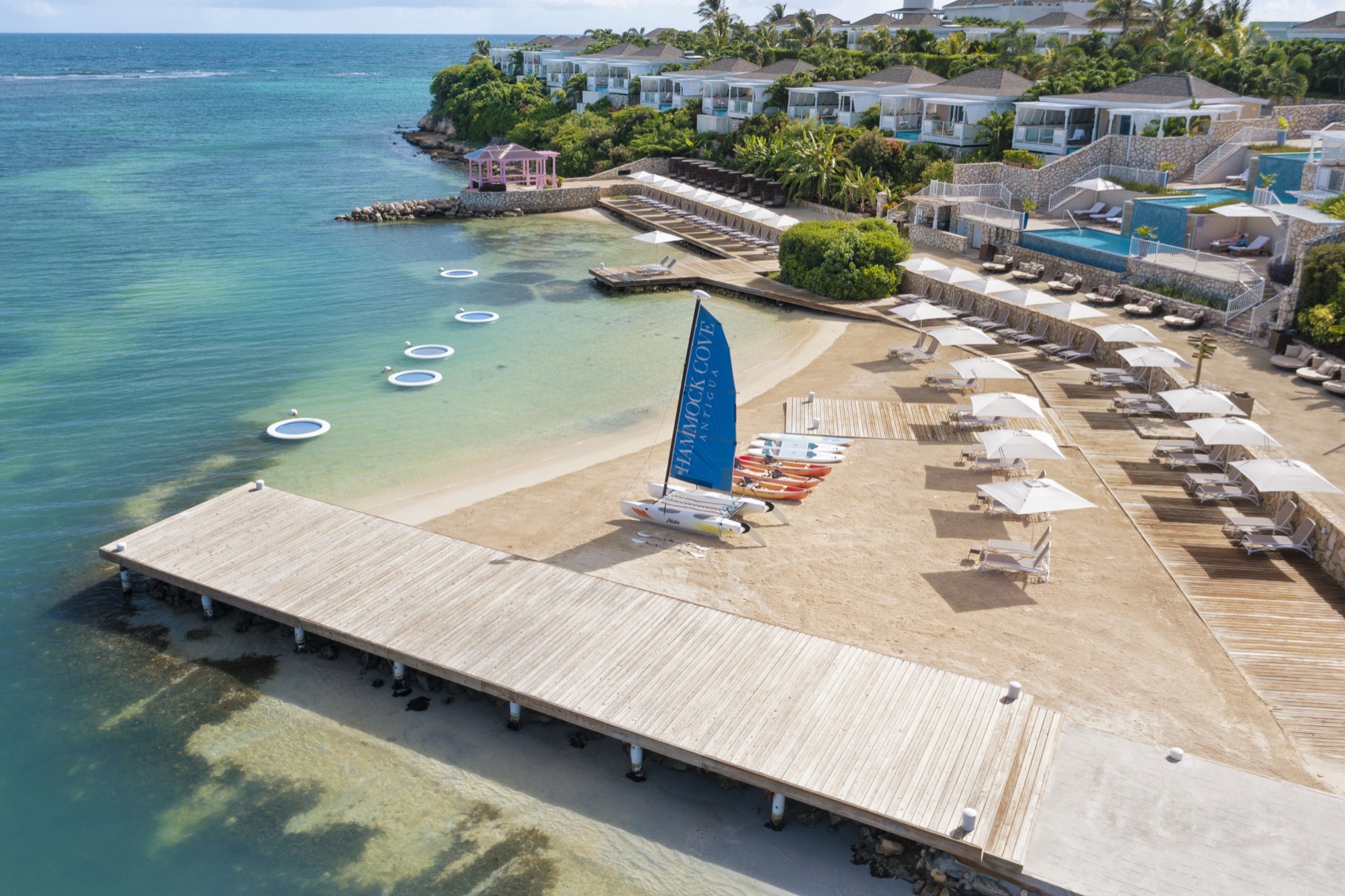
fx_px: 1158
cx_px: 619
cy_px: 401
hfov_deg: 60.2
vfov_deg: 42.2
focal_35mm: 31
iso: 100
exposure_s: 1/50
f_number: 4.5
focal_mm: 10.26
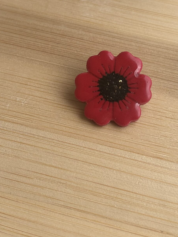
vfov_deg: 25.3
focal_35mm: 77
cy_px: 94
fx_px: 528
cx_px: 108
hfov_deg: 19.1
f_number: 1.6
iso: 40
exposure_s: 1/1381
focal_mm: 5.96
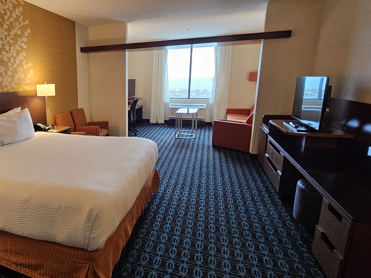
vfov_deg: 63.4
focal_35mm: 21
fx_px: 225
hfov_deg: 74.5
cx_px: 102
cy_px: 130
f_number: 2.2
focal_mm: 2.2
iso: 320
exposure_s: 1/60
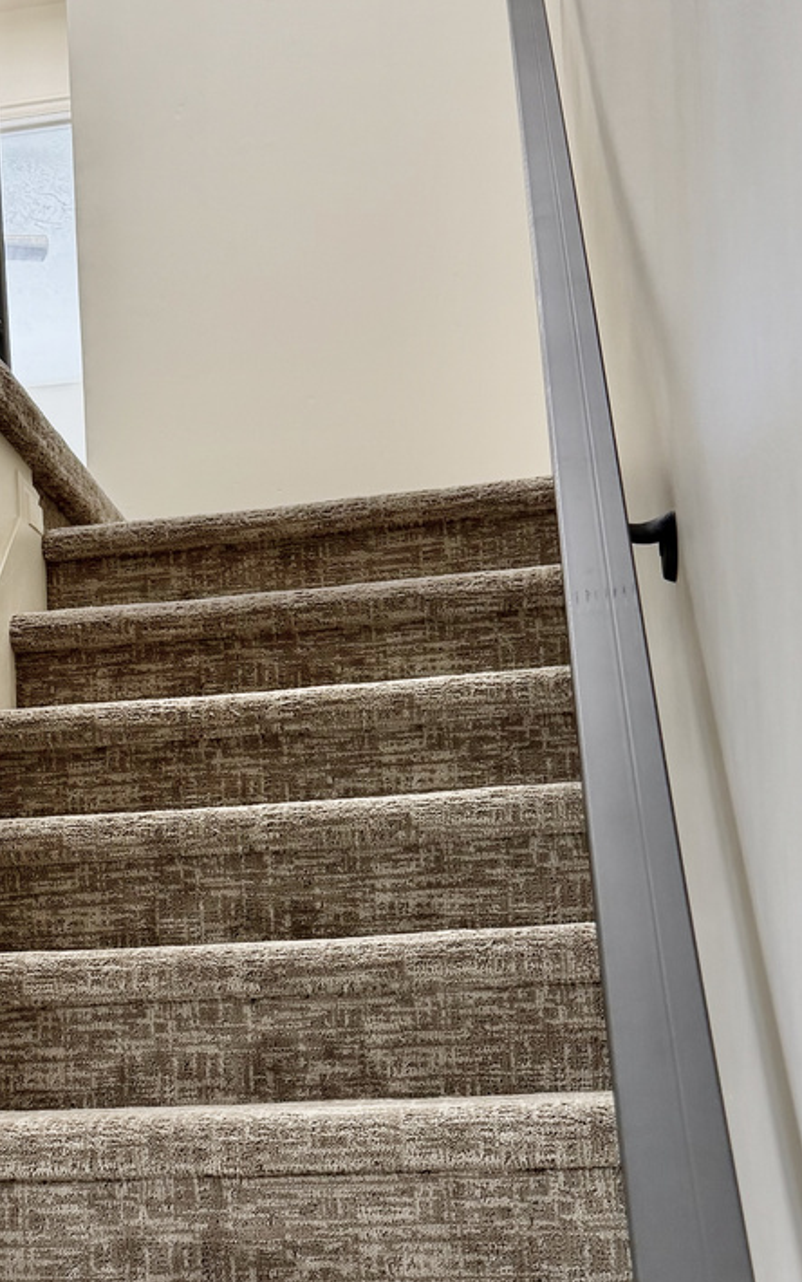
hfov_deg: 23.2
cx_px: 145
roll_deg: +2.0
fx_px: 1923
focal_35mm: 55
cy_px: 932
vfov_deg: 36.2
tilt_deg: +3.4
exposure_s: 1/120
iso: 200
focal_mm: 6.76
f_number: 1.78
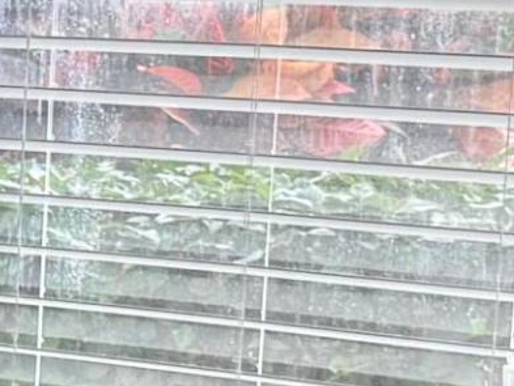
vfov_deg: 8.4
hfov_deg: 10.2
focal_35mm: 176
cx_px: -585
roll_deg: -0.1
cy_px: 305
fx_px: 2614
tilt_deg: -10.1
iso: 250
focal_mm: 6.76
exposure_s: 1/120
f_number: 1.78
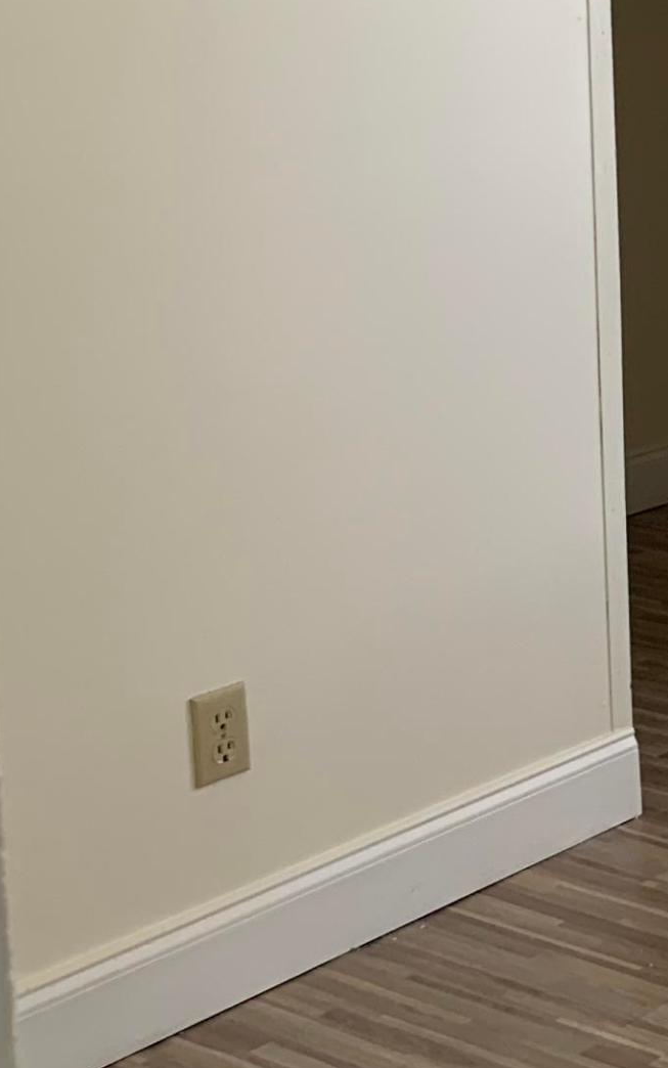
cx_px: 1363
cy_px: 182
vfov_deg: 26.5
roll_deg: -0.3
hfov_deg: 14.2
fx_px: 2213
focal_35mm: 76
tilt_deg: -7.5
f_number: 1.8
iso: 64
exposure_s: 1/121
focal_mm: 4.25
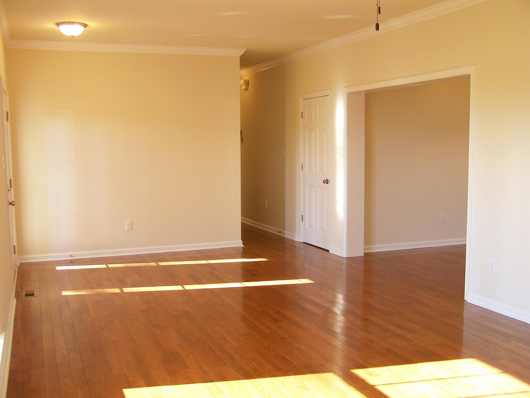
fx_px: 582
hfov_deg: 49.0
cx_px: 265
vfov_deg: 37.7
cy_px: 199
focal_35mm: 38
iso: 64
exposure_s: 1/25
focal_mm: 6.3
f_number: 2.8
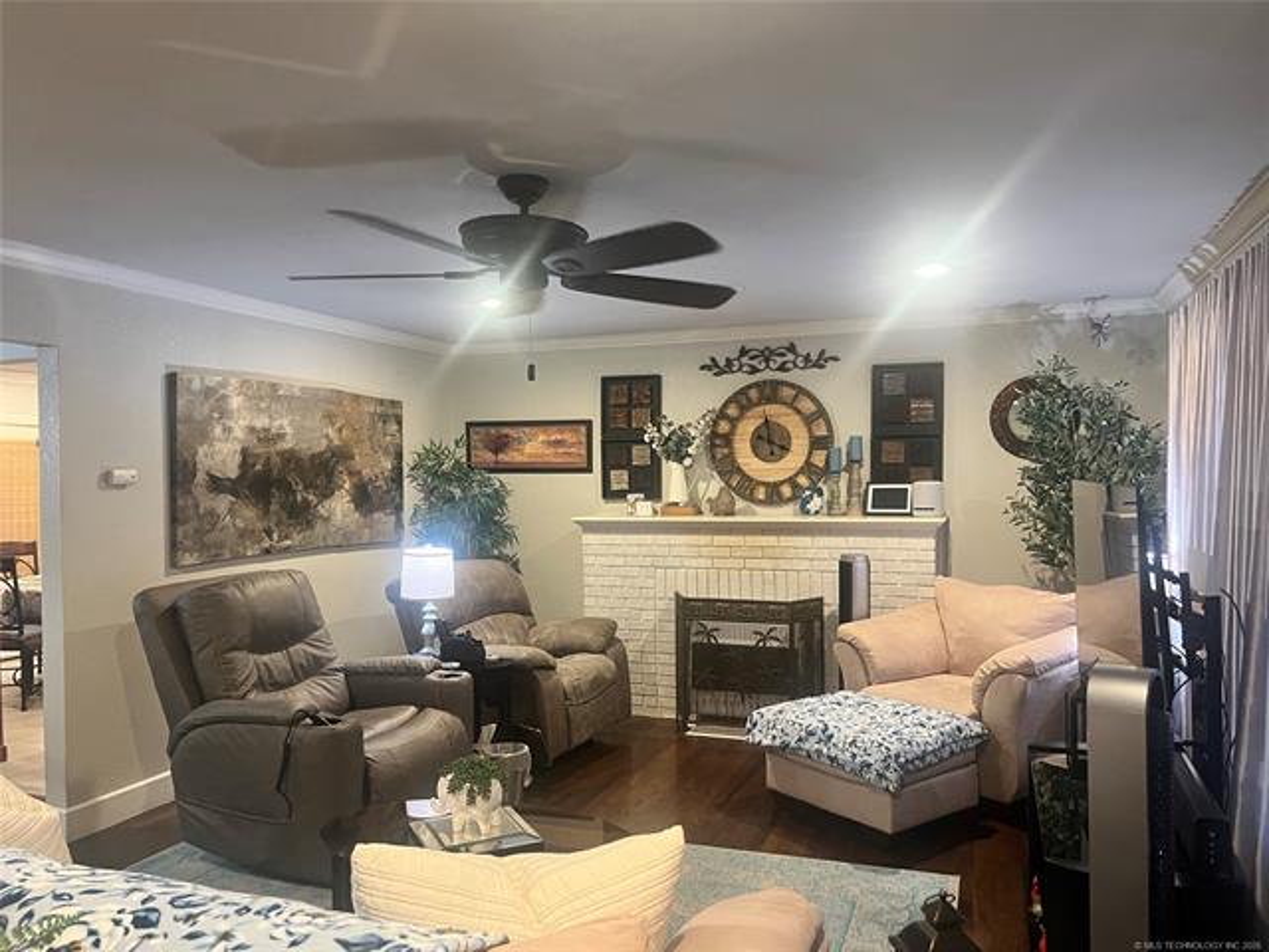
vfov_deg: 53.1
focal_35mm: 26
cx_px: 634
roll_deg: +0.7
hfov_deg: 67.3
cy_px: 476
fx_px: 953
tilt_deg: -0.9
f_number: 1.5
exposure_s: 1/60
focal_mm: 5.7
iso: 320
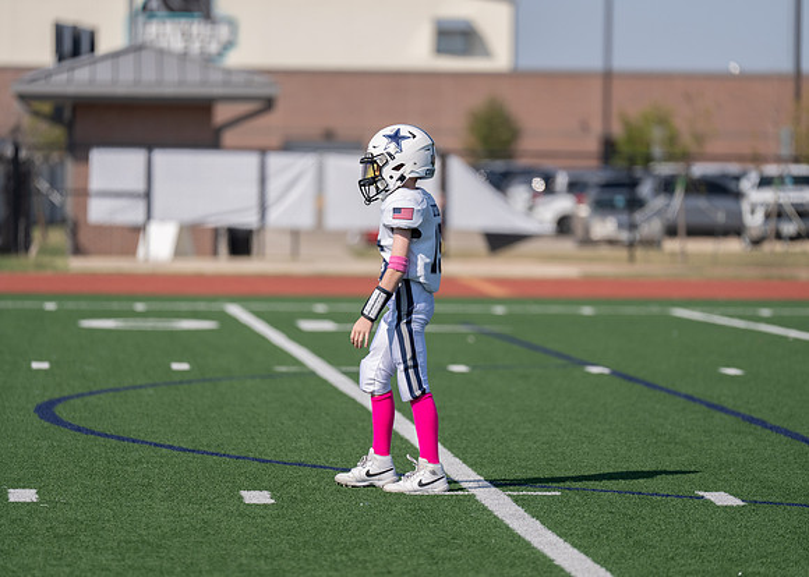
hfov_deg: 9.6
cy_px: 288
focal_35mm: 210
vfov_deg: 6.9
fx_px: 4814
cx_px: 404
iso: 100
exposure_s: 1/2500
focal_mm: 200
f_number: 2.8
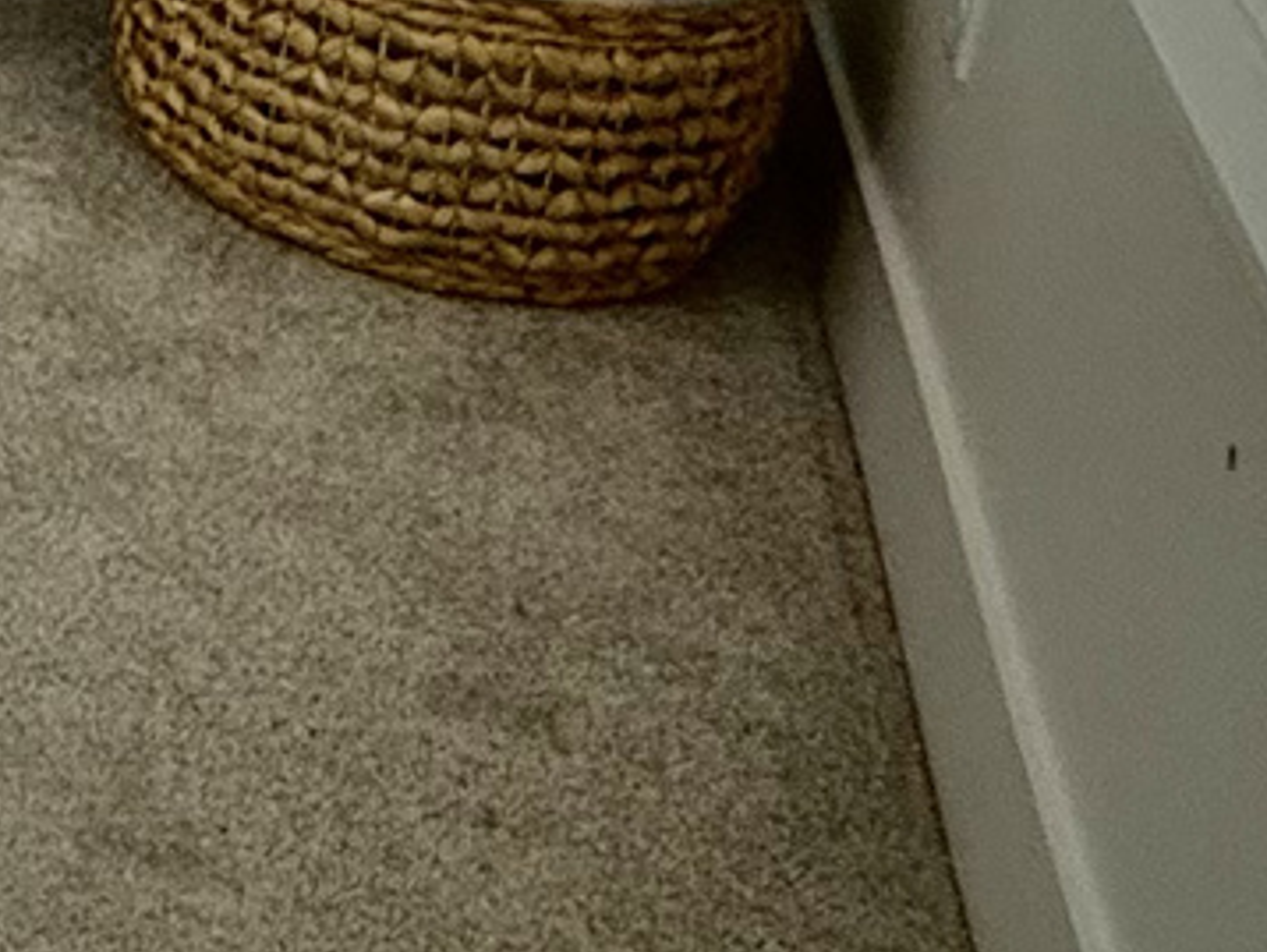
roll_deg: +1.1
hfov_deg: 15.3
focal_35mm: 80
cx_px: -1695
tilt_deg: -13.9
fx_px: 2930
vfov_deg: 15.7
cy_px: -779
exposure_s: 1/120
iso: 160
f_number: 2.2
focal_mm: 2.22
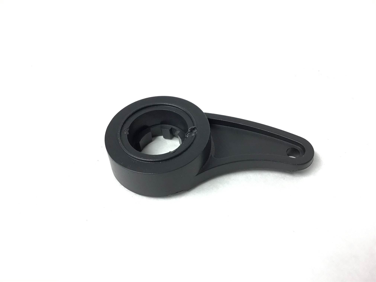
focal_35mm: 31
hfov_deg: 58.4
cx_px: 188
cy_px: 141
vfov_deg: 45.4
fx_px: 337
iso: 40
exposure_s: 1/33
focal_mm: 3.3
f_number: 2.4
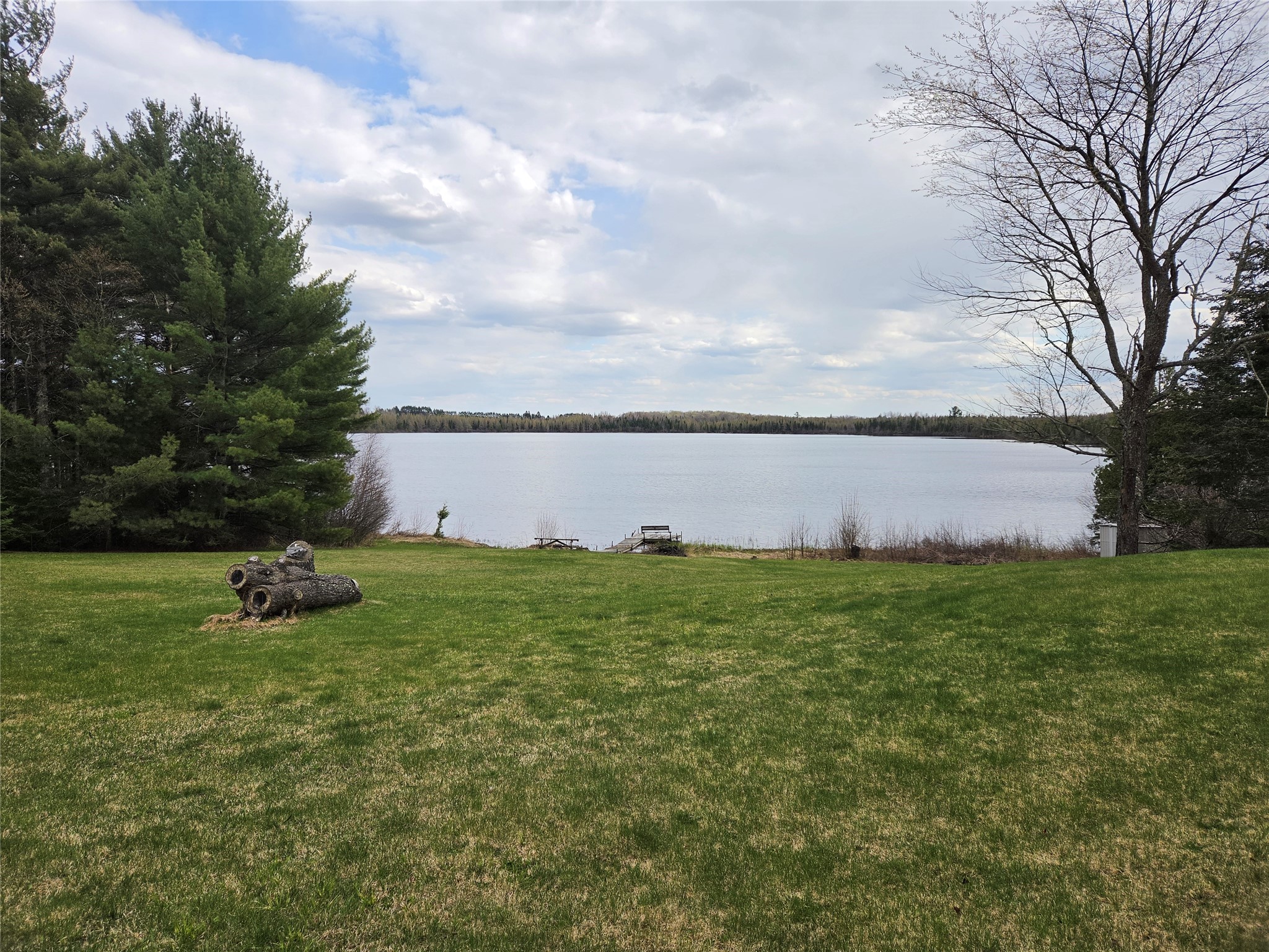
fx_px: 843
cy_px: 476
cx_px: 634
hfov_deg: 73.9
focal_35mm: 23
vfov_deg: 58.9
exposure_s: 1/3075
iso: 80
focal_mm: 5.4
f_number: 1.8
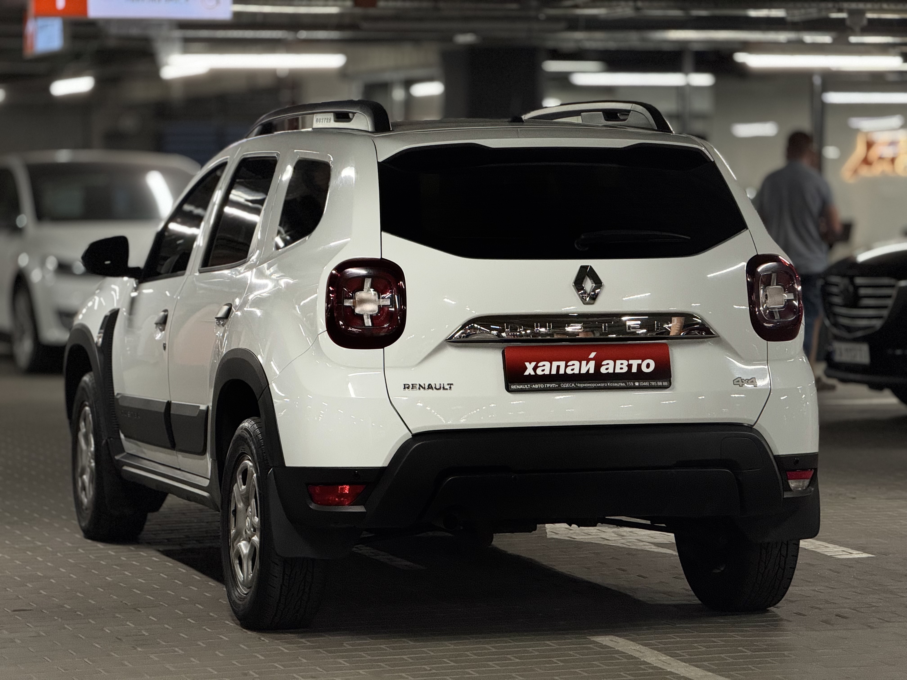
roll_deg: +0.1
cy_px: 340
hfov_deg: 16.4
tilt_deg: -2.0
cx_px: 454
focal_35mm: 120
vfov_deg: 12.3
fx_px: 3144
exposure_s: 1/100
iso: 400
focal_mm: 15.66
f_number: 2.8
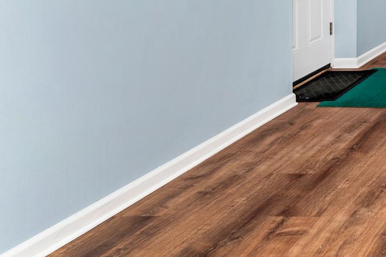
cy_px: -66
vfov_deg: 27.3
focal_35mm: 42
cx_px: 566
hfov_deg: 29.7
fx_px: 450
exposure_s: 1/100
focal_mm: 14
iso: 320
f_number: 7.1
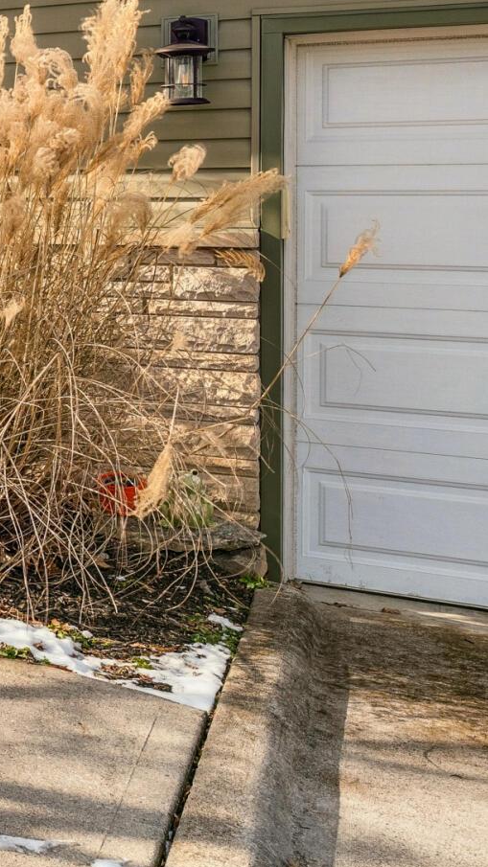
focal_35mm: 59
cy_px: 237
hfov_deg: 13.2
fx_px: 1365
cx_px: -771
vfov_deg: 34.6
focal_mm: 17.1
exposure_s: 1/320
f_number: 6.3
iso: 800
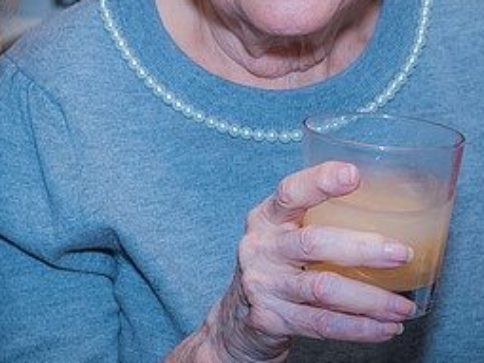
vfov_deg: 8.8
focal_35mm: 168
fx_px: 2348
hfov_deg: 11.8
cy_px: 41
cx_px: 230
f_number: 5.6
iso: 640
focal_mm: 50
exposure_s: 1/60
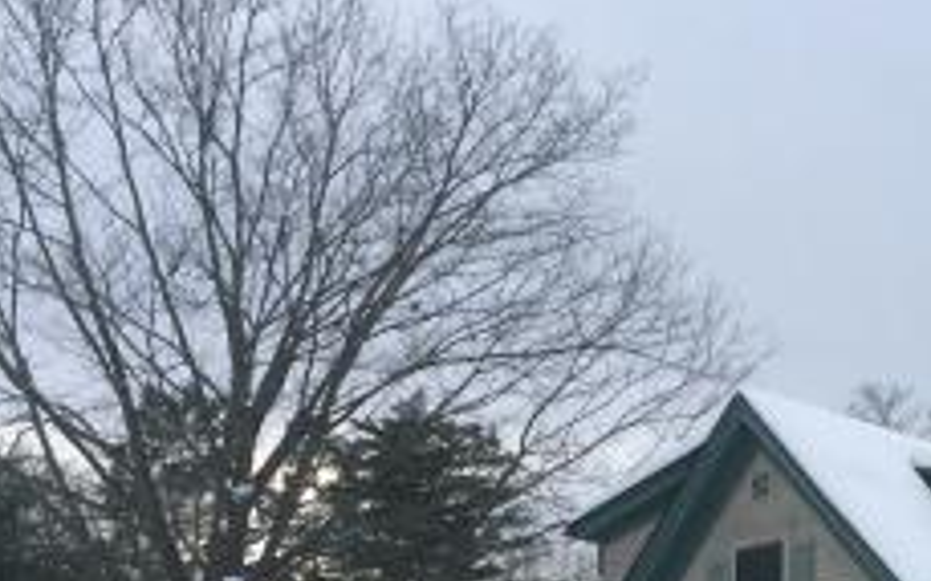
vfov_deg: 16.1
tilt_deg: +4.4
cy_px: 674
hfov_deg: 25.7
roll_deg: +1.8
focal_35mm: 78
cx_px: 825
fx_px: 1979
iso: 32
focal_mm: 4.15
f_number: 2.2
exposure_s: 1/789
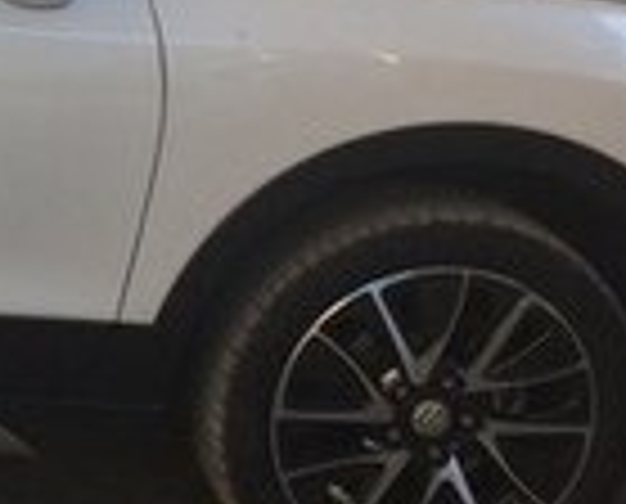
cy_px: -65
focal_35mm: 134
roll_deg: -1.2
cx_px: -486
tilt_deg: -8.8
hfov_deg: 13.0
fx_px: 2490
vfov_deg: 11.4
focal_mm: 4.15
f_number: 2.2
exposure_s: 1/130
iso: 32
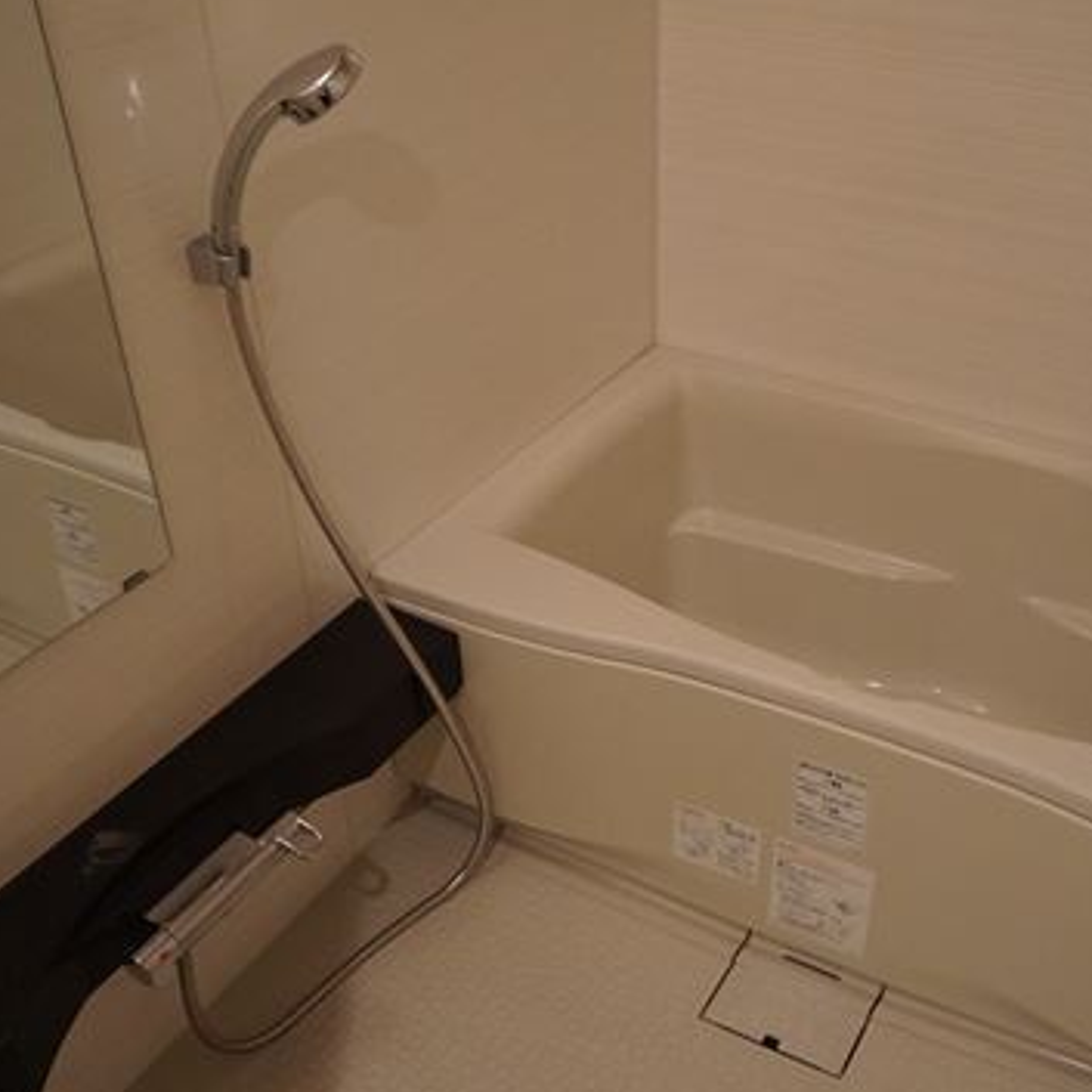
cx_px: 668
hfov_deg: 44.6
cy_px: 636
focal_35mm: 37
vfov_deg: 44.8
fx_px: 1321
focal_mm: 16
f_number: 3.5
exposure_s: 1/160
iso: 2500
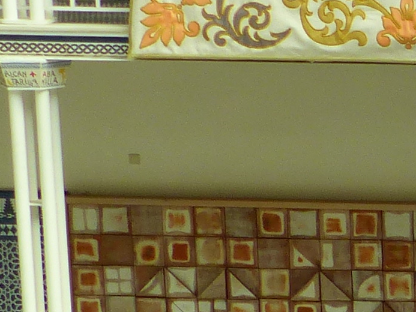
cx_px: 901
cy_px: 519
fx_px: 2428
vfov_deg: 7.2
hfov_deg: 9.1
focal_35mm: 202
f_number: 4
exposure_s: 1/200
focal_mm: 6.3
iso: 100
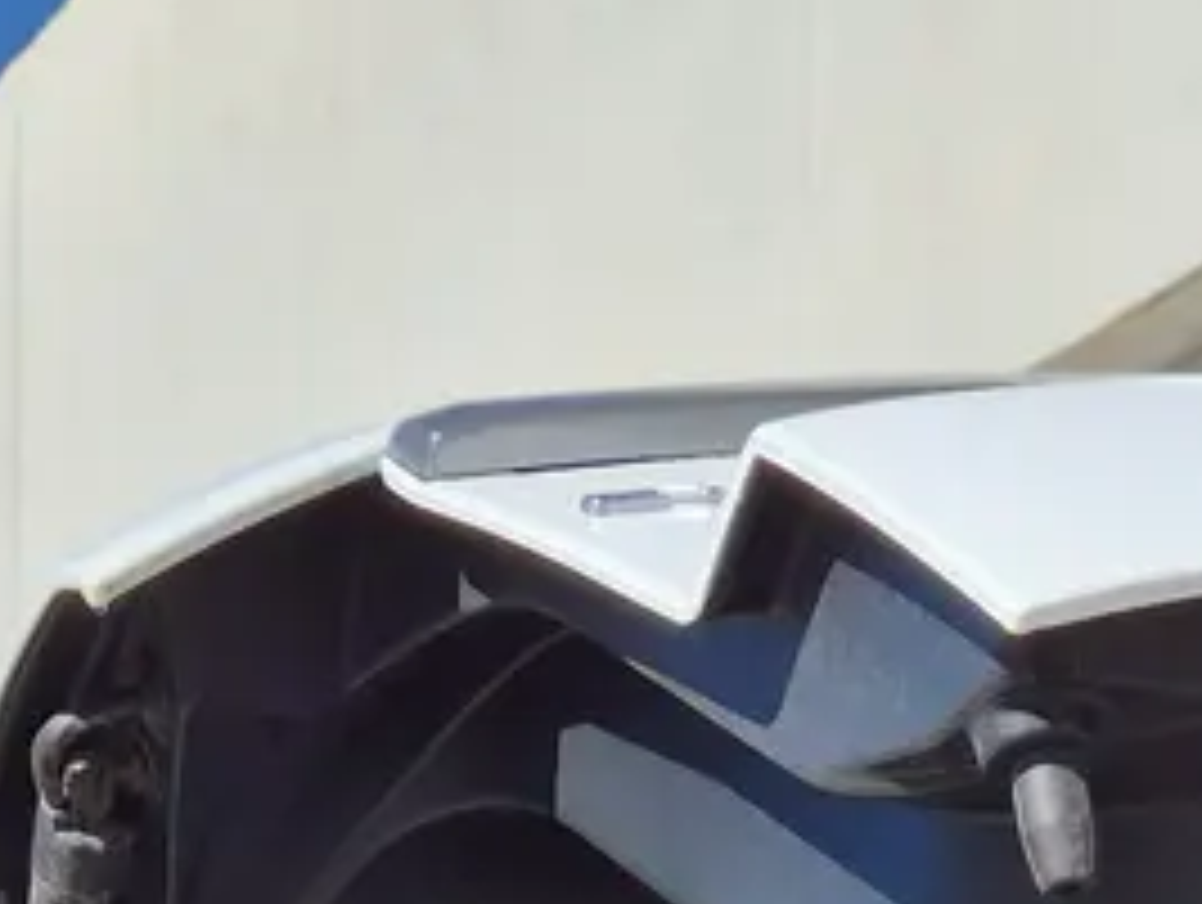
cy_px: 2651
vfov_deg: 8.7
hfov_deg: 13.8
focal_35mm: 143
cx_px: 547
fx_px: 4972
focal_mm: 5.4
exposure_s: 1/2448
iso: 25
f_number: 1.8
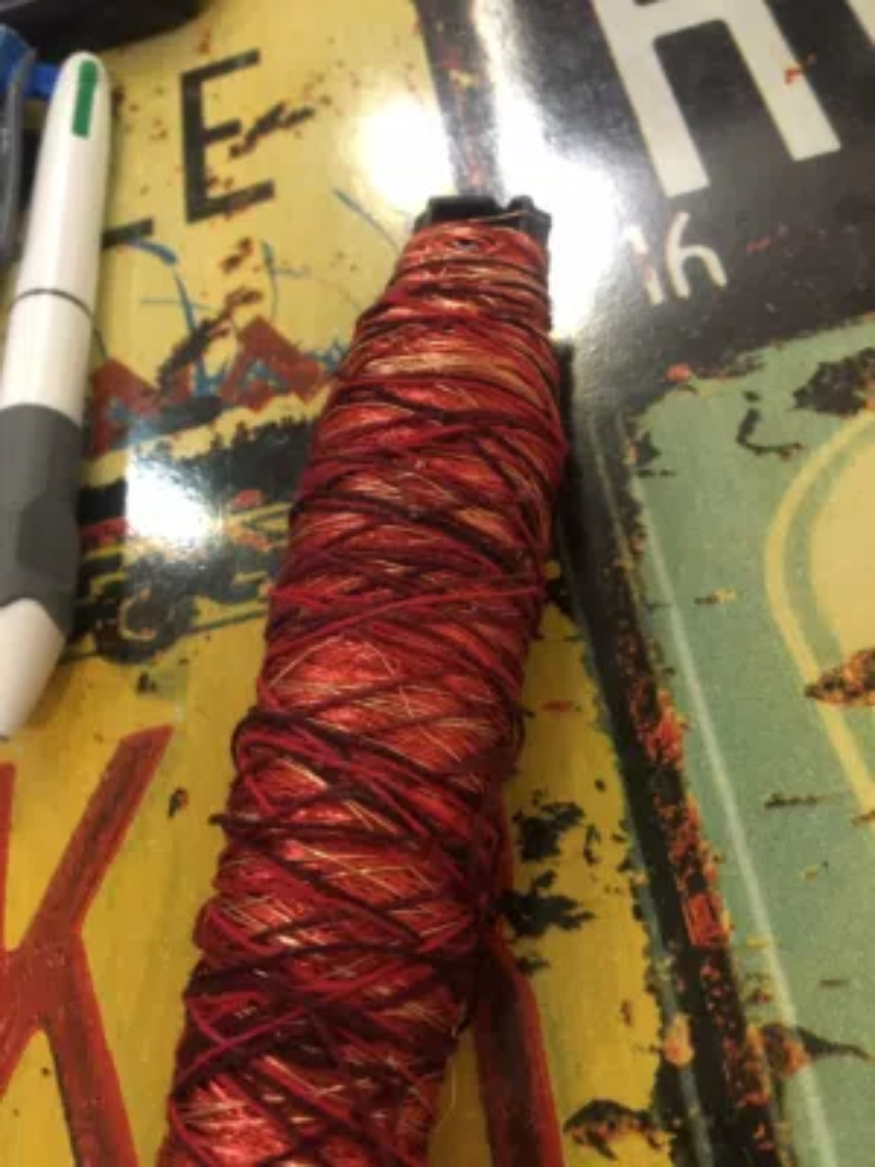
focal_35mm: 29
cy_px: 584
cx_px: 438
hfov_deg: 48.2
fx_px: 977
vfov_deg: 61.7
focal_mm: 4.15
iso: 200
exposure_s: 1/17
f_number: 2.2
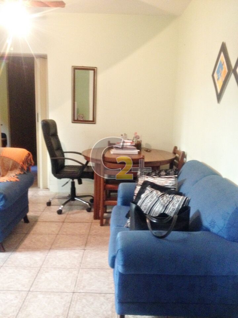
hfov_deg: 40.7
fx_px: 321
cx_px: 119
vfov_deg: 52.6
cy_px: 159
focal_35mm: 35
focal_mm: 4.28
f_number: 2.4
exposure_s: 1/15
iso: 400
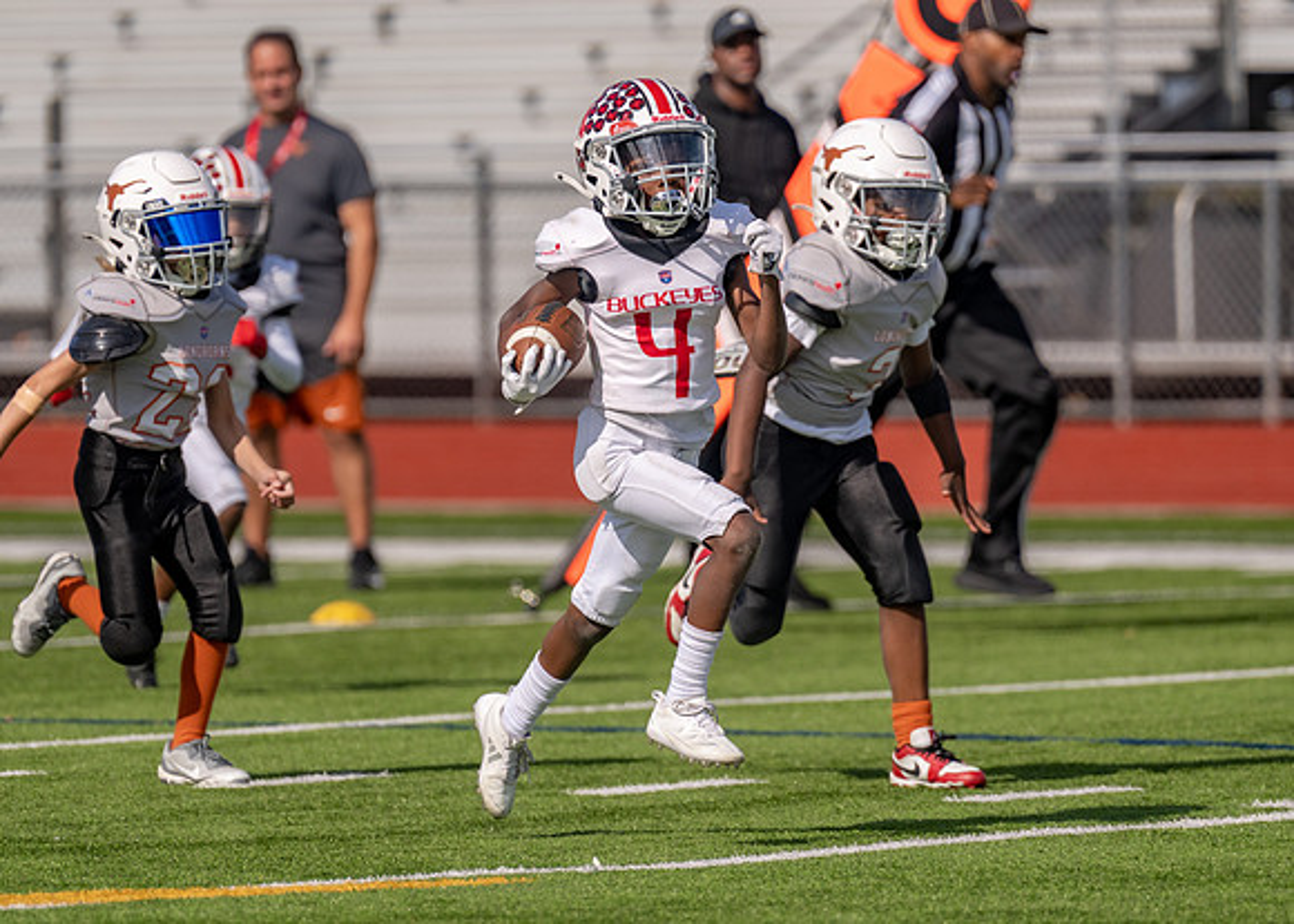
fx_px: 14752
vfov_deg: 3.6
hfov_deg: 5.0
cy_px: 510
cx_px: 640
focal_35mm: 402
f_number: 4
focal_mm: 280
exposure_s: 1/4000
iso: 160
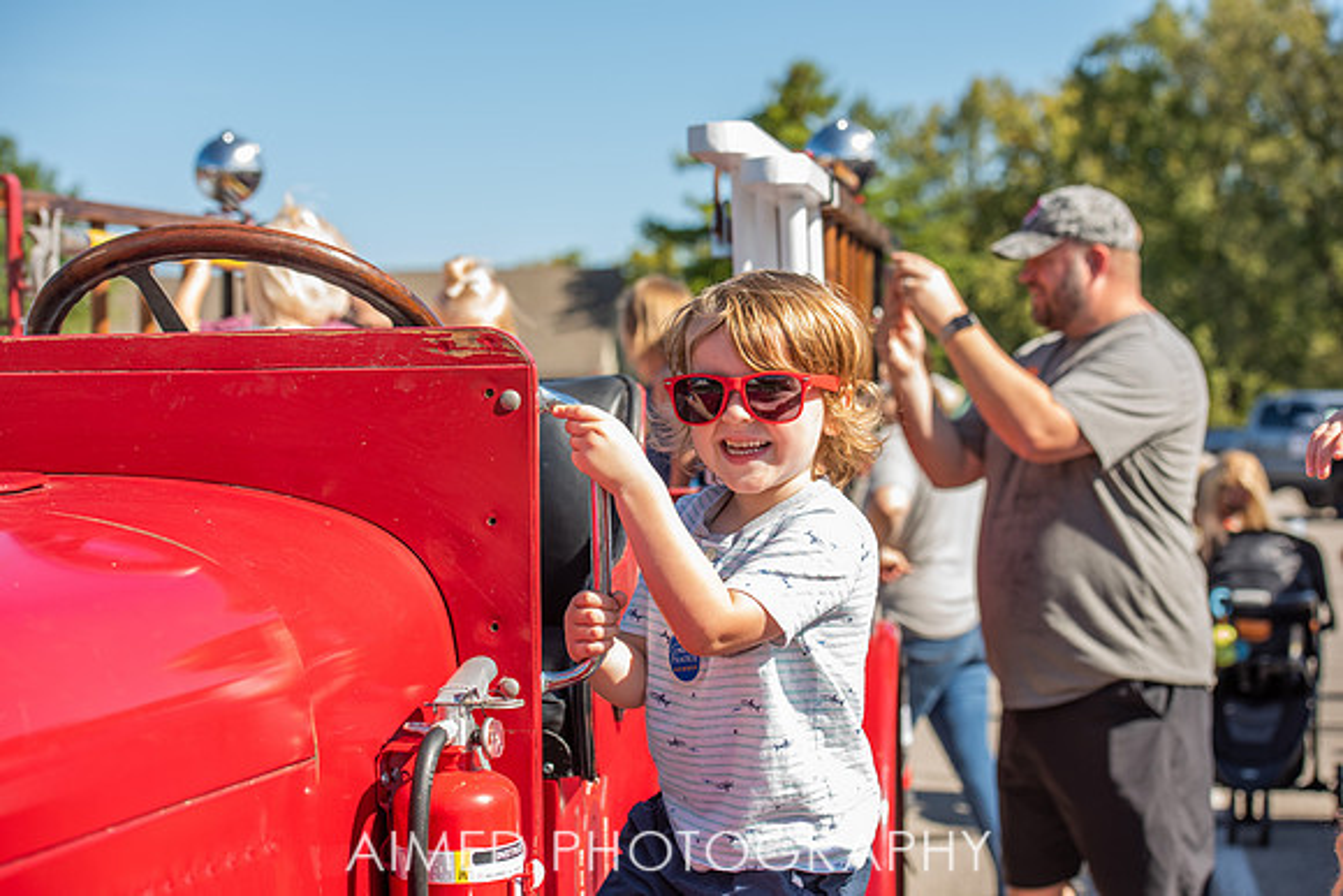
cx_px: 672
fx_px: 2612
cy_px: 448
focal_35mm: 70
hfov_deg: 28.8
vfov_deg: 19.5
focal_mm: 70
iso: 125
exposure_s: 1/250
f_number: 5.6
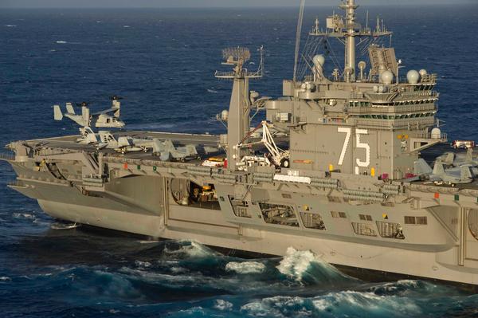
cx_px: 239
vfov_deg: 11.4
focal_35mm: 120
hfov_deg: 17.1
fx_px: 1592
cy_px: 159
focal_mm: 120
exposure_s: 1/640
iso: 500
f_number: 11
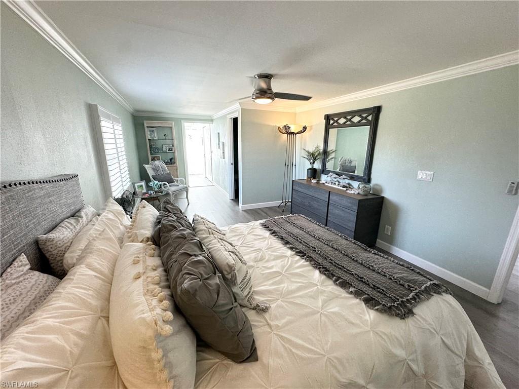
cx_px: 260
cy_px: 194
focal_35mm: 14
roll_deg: -0.6
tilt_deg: -14.5
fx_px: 210
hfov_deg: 102.1
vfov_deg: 85.7
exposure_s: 1/120
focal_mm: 2.22
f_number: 2.2
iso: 125
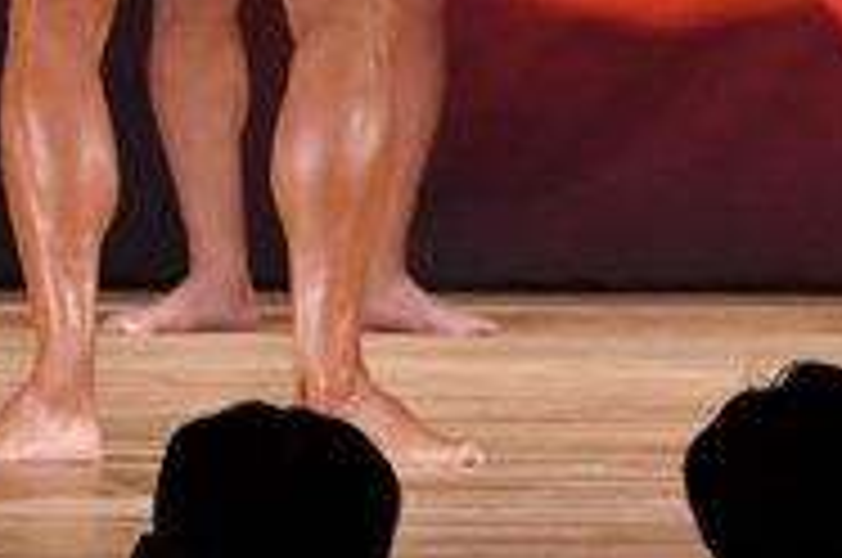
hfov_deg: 2.5
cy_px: -428
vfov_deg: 1.6
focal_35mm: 839
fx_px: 19590
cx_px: -844
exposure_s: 1/400
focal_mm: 135
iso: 3200
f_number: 5.6
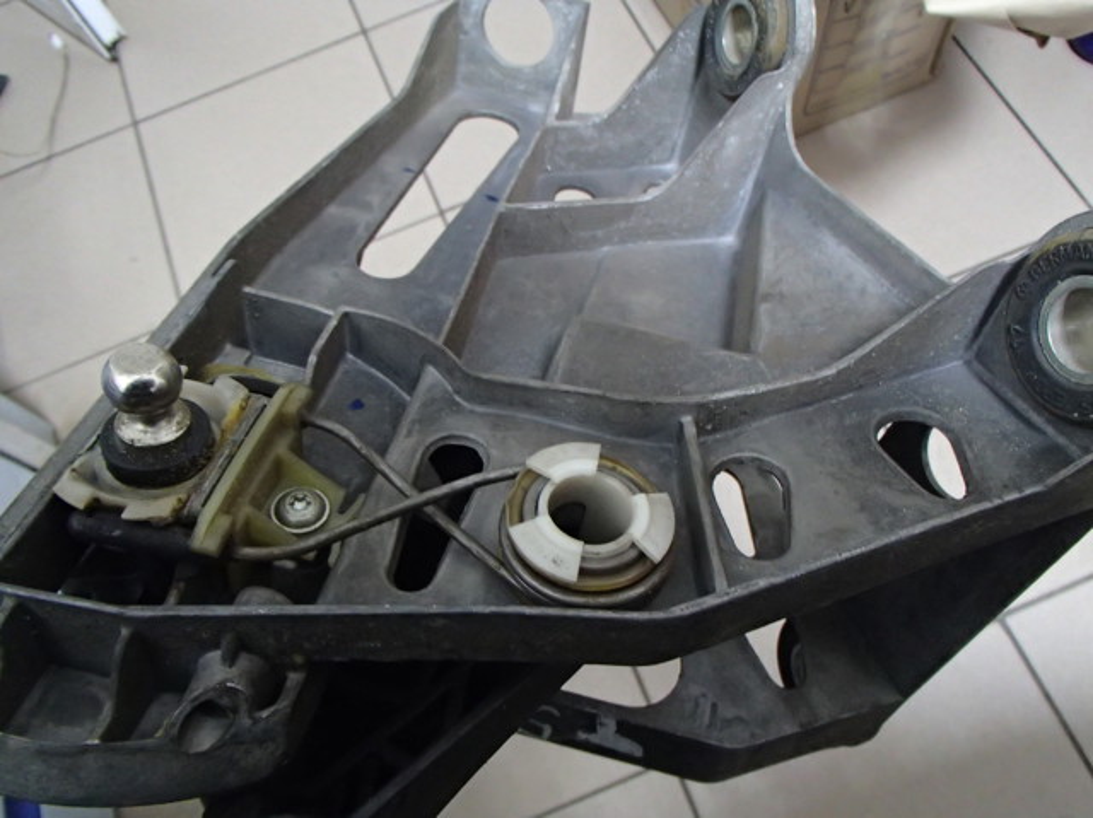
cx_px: 546
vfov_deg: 49.7
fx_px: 883
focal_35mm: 28
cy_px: 409
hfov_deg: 63.5
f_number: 3.9
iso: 800
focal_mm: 5
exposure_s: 1/13
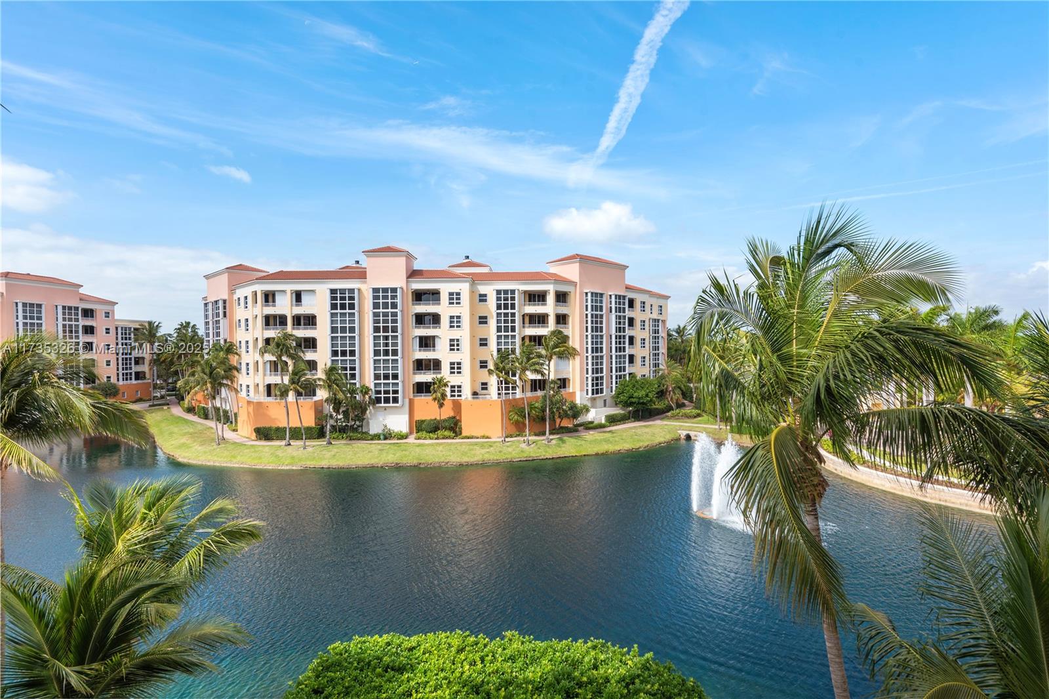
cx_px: 524
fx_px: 524
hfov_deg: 90.0
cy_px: 350
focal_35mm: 18
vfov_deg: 67.4
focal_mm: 18
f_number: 8
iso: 320
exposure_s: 1/400
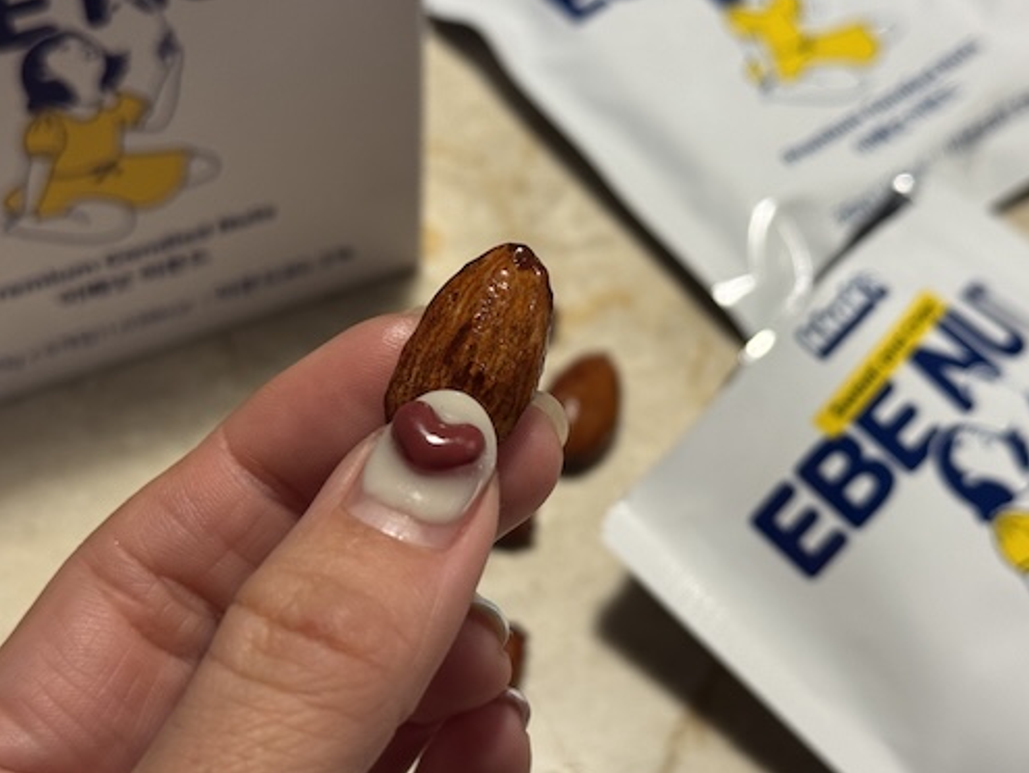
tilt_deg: -56.7
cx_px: 530
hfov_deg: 31.2
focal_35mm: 62
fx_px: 1844
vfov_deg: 23.7
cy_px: 432
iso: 100
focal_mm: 6.76
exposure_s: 1/50
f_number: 1.78
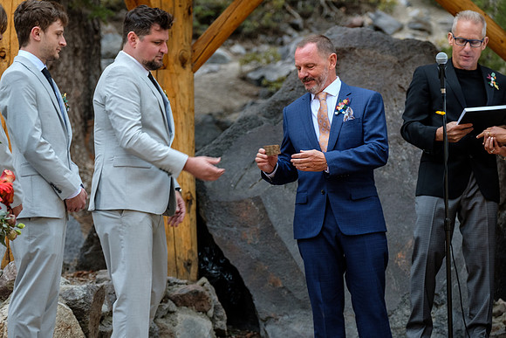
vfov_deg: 10.9
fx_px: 1771
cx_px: 253
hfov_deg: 16.3
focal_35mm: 126
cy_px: 169
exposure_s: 1/110
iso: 640
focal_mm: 83.8
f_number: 3.2
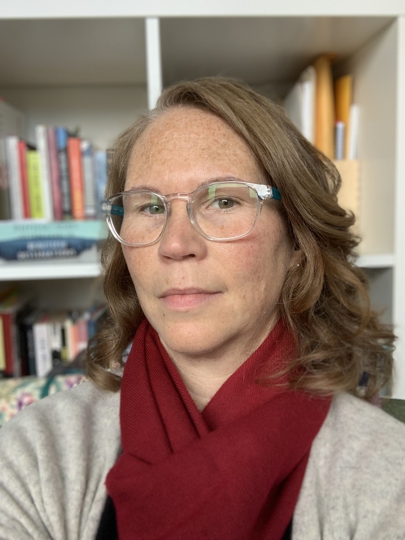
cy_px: 270
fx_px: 499
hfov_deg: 44.2
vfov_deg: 56.8
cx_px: 202
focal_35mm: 32
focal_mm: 2.87
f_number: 2.2
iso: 80
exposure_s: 1/60
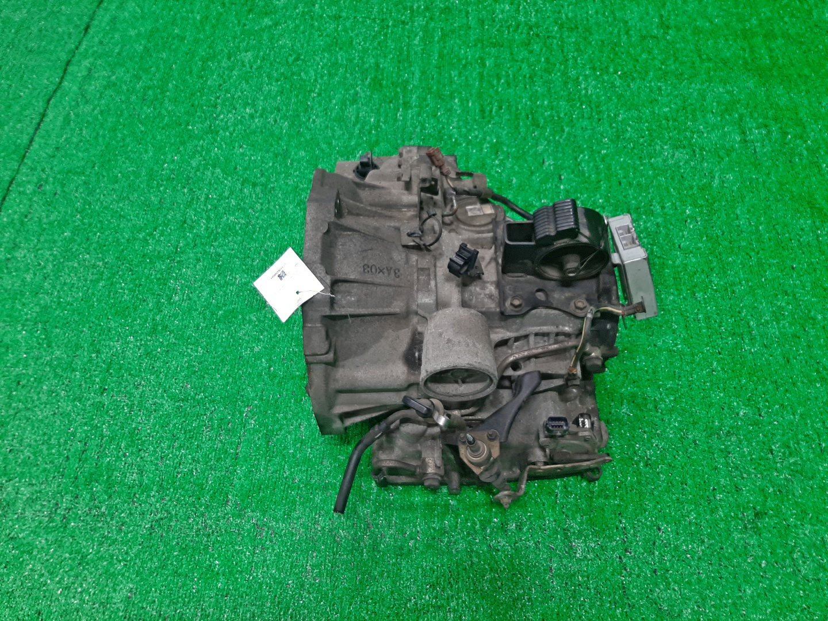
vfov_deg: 53.1
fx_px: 622
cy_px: 310
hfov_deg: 67.3
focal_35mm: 26
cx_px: 414
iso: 94
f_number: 1.7
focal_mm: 3.93
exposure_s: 1/50
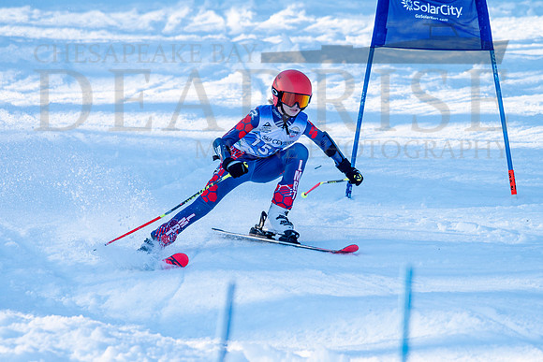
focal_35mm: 640
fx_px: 9661
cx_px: 261
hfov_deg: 3.2
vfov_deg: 2.1
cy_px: 207
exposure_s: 1/2000
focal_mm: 560
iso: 1250
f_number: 8
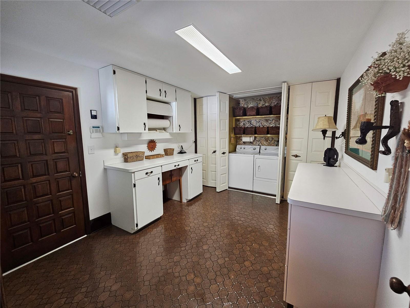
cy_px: 154
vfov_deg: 89.9
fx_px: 154
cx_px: 205
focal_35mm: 13
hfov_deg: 106.2
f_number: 2.2
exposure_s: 1/30
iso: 320
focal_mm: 2.2
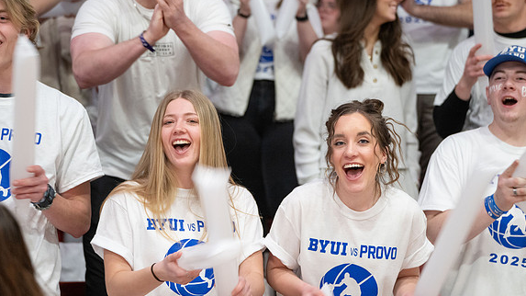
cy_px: 143
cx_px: 262
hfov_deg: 20.2
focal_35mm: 106
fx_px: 1478
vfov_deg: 11.4
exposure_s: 1/160
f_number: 2.8
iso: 2500
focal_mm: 100
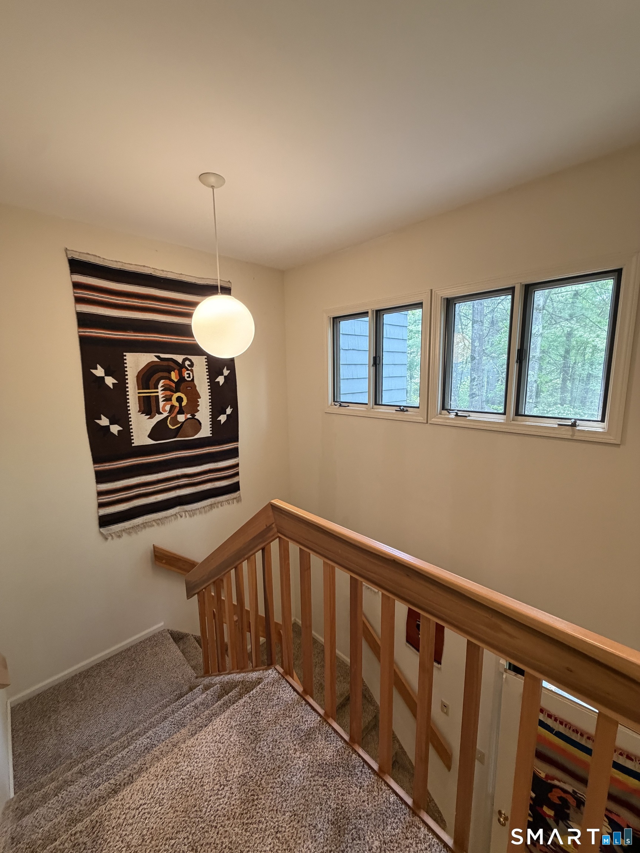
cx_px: 320
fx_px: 345
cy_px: 426
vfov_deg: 102.1
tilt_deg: -8.8
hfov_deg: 85.7
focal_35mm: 14
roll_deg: +0.9
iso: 320
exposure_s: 1/60
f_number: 2.2
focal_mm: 2.22
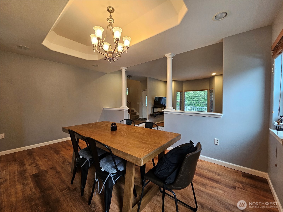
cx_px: 142
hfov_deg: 106.2
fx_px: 106
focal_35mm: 13
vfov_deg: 89.9
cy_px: 106
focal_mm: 2.2
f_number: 2.2
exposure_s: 1/60
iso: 200
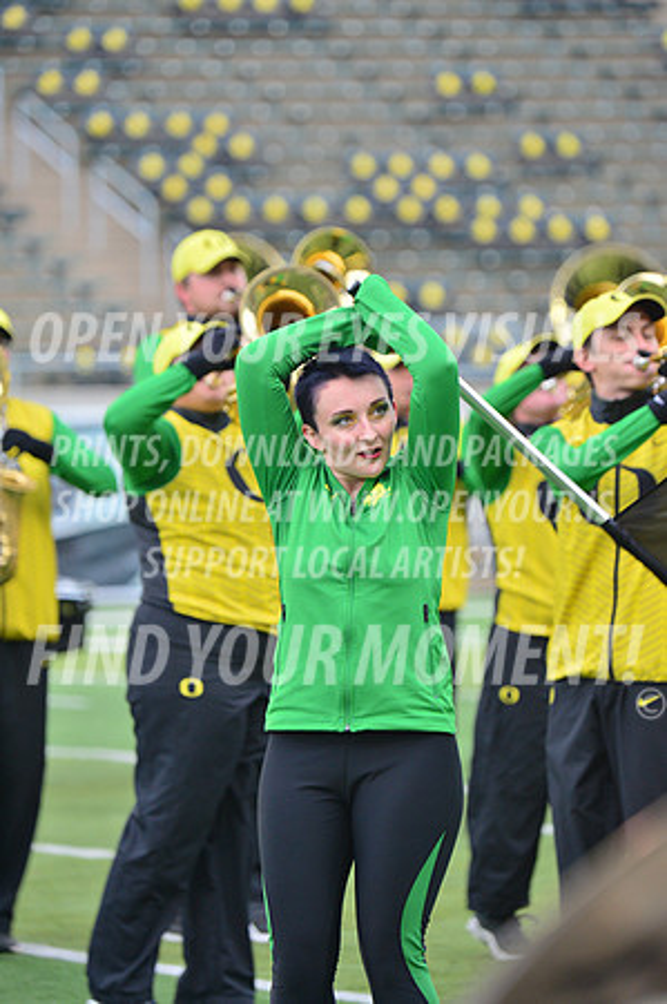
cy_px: 502
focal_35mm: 270
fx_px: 7521
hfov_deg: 5.1
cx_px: 334
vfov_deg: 7.6
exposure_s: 1/500
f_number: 5.6
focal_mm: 270
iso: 640
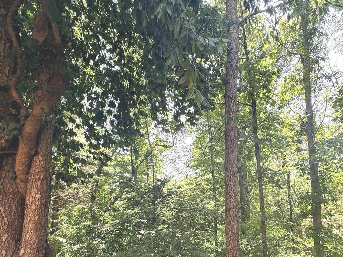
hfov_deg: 74.6
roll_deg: +1.2
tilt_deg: +4.6
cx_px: 222
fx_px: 218
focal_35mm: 22
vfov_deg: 58.1
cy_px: 191
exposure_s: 1/140
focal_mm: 2.22
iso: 64
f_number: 2.2
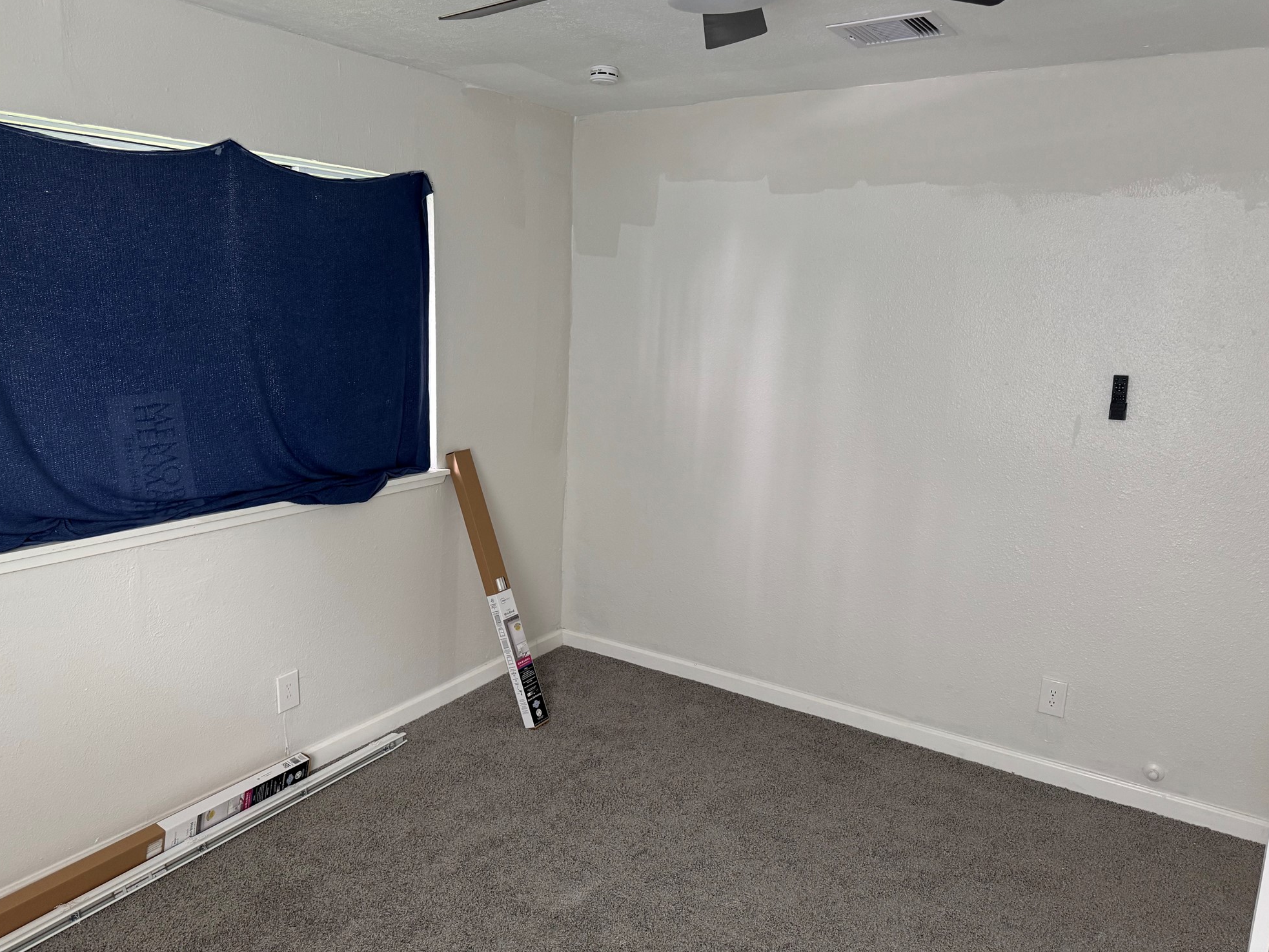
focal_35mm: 25
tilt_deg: -11.4
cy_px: 457
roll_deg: -1.1
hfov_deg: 69.4
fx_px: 917
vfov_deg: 54.9
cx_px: 611
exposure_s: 1/60
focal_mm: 6.76
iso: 250
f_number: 1.78
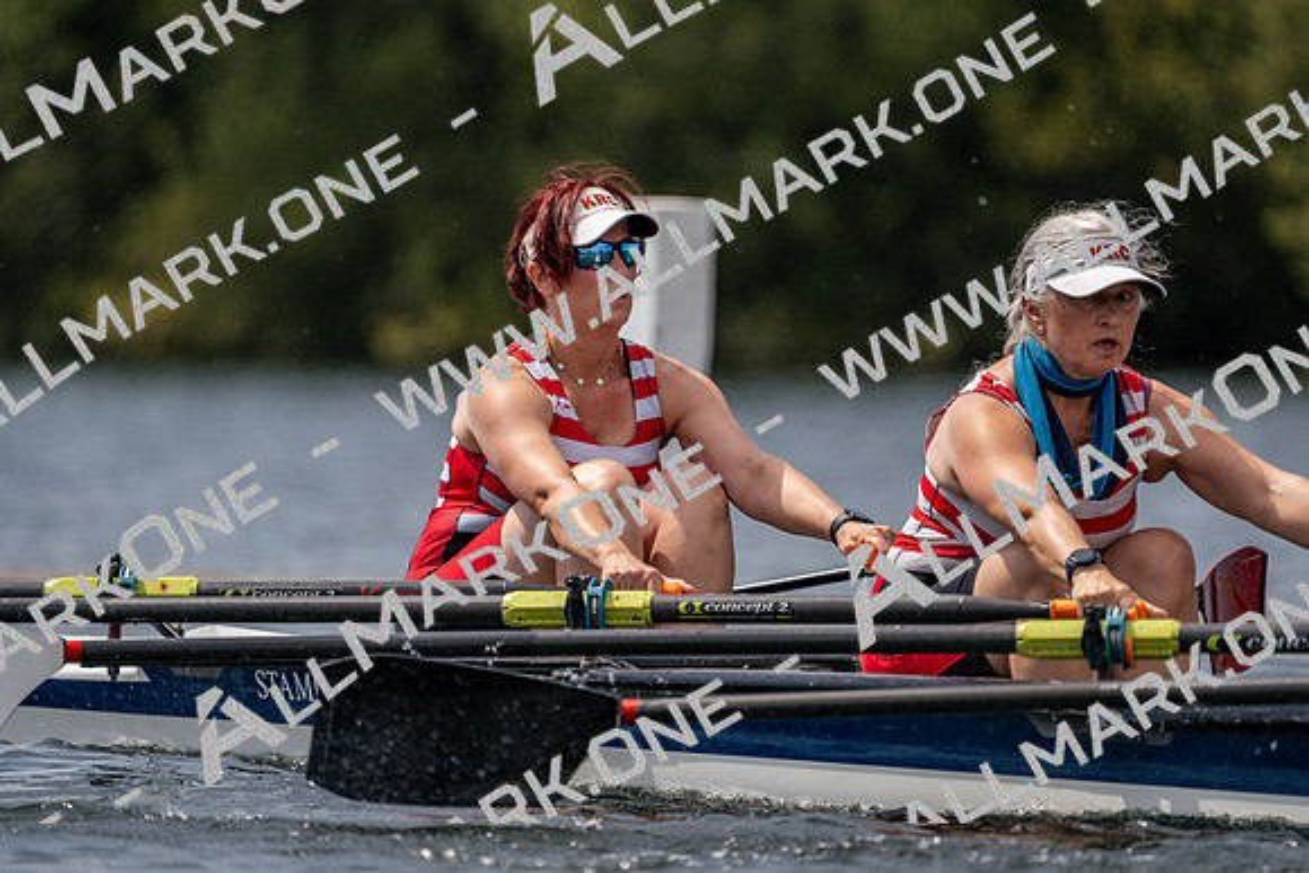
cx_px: 654
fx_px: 21821
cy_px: 436
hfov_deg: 3.4
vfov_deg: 2.3
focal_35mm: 600
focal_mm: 600
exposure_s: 1/1600
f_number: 6.3
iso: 250
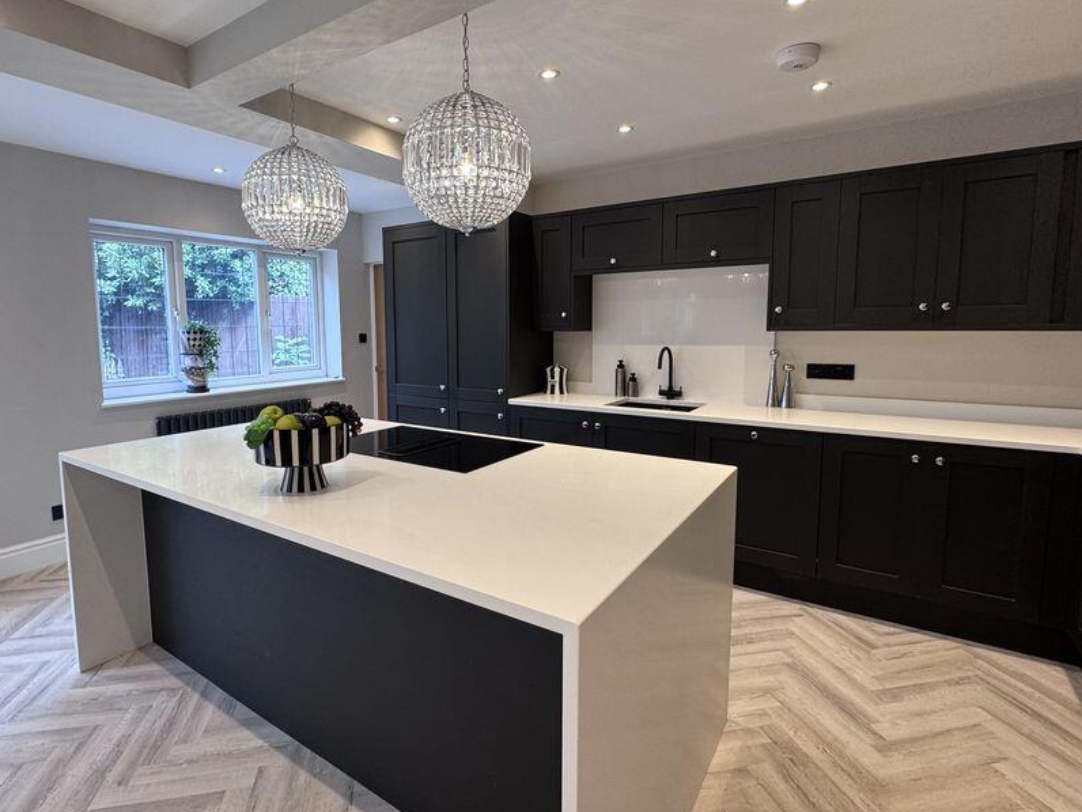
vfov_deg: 71.5
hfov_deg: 87.6
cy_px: 384
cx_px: 507
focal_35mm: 18
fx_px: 563
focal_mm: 2.22
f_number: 2.2
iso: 125
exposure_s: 1/100
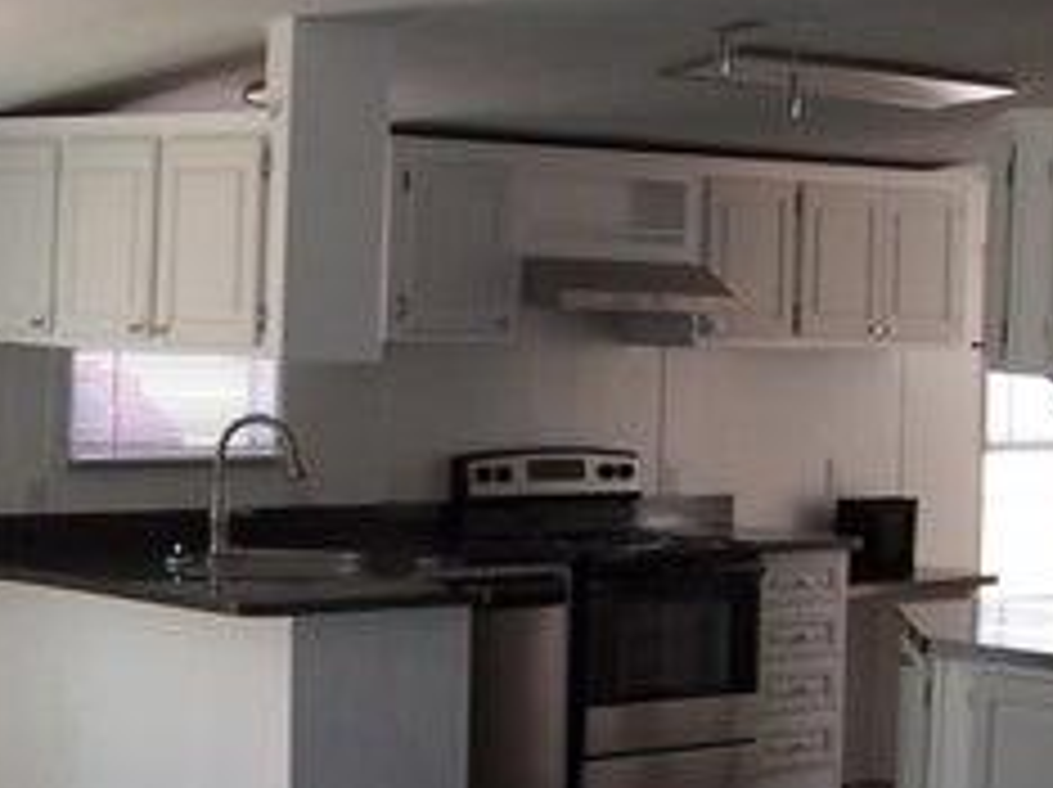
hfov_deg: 18.9
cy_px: 531
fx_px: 3160
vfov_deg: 14.2
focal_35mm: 104
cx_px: 396
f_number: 2.8
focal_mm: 6.3
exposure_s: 1/30
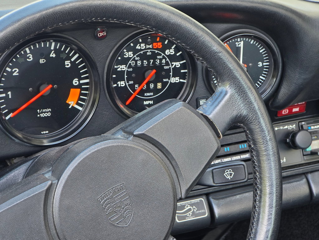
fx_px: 1060
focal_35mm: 115
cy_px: 120
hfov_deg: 17.1
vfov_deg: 12.9
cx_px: 160
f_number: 3.4
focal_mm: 18.6
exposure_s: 1/120
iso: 500
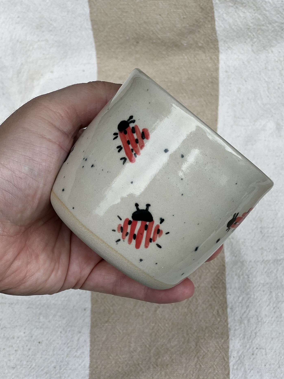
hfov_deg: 17.4
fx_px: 930
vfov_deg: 23.0
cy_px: 198
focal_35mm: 85
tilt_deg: -63.7
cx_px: 146
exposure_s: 1/121
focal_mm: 9
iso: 25
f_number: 2.8
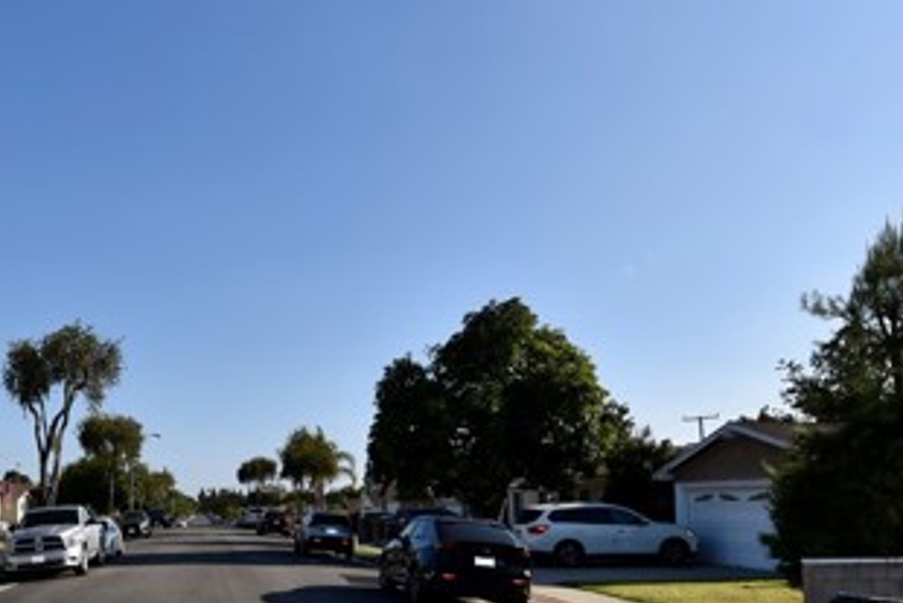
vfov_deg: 40.9
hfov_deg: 56.8
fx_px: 778
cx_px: 210
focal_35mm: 31
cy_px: 468
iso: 100
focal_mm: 15
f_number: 11
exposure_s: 1/200
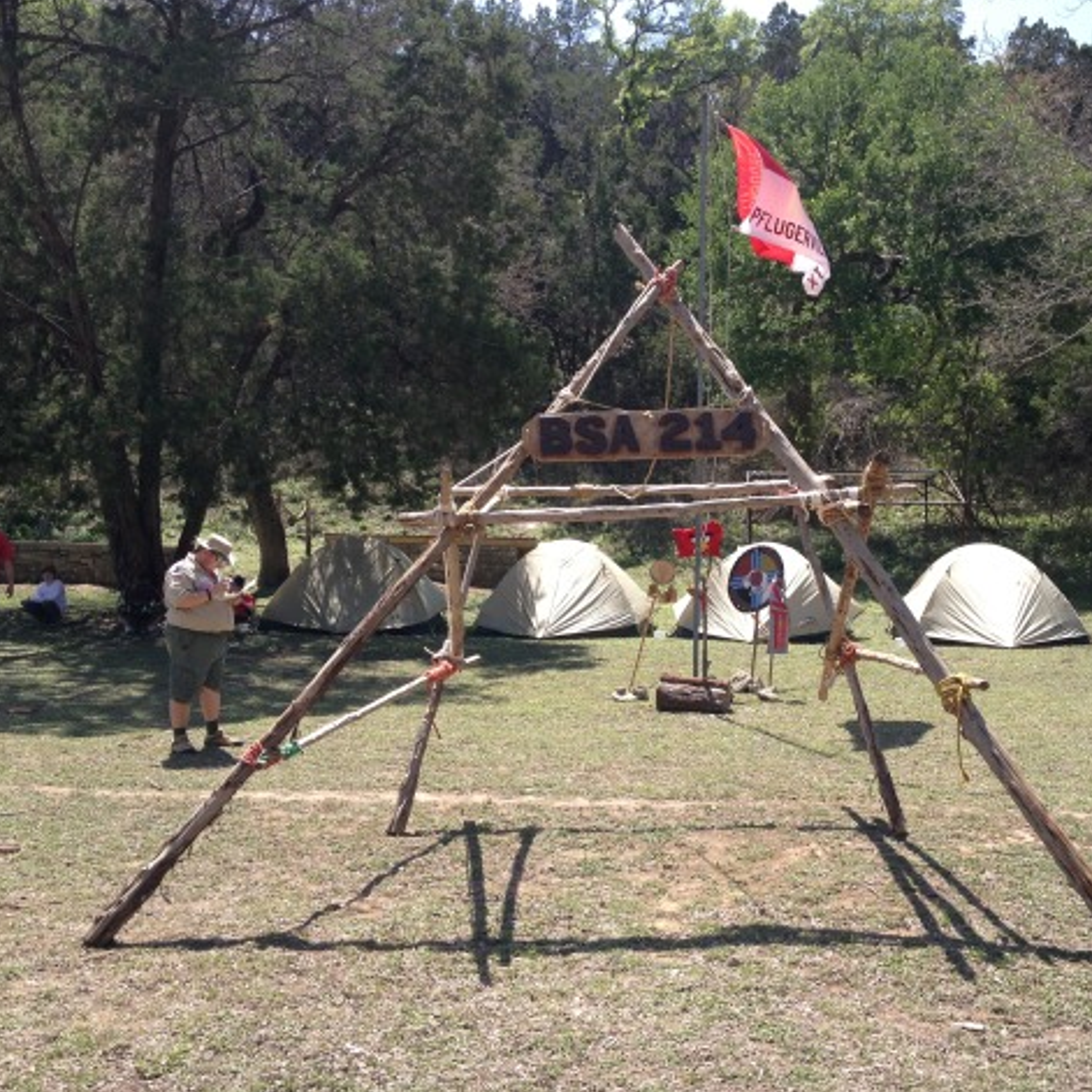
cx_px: 691
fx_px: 1499
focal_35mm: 42
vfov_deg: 40.0
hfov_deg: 39.7
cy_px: 547
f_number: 2.4
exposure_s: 1/778
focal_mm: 4.28
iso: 50
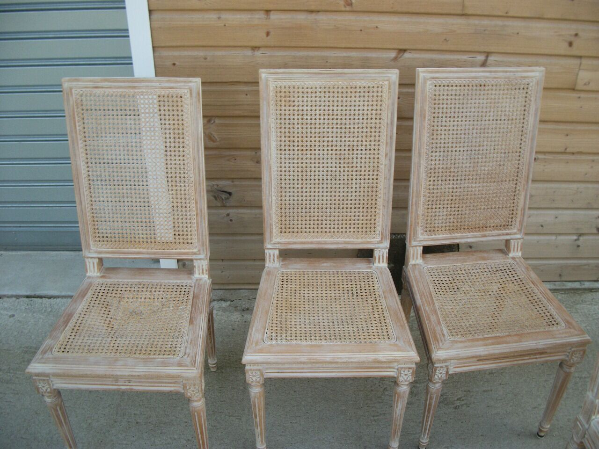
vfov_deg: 44.2
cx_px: 300
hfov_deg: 56.8
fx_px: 554
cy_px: 224
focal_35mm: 32
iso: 80
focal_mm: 5.7
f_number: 8.8
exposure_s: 1/50
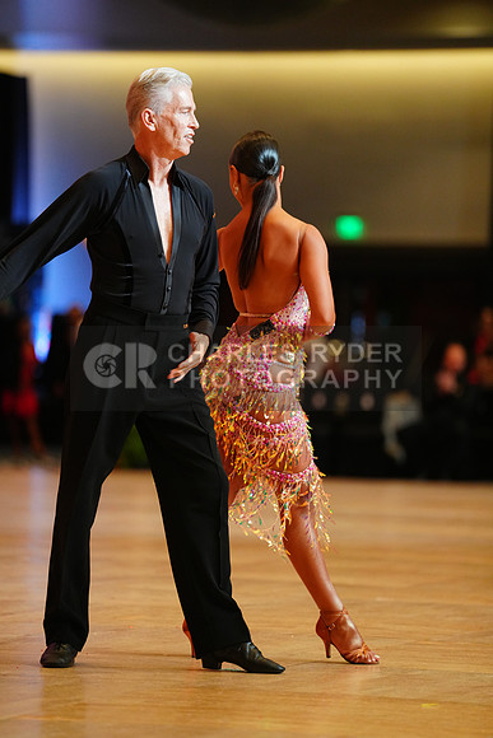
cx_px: 246
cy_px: 369
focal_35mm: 194
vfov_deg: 10.6
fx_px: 3982
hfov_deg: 7.1
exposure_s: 1/400
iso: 2500
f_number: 2.8
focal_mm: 194
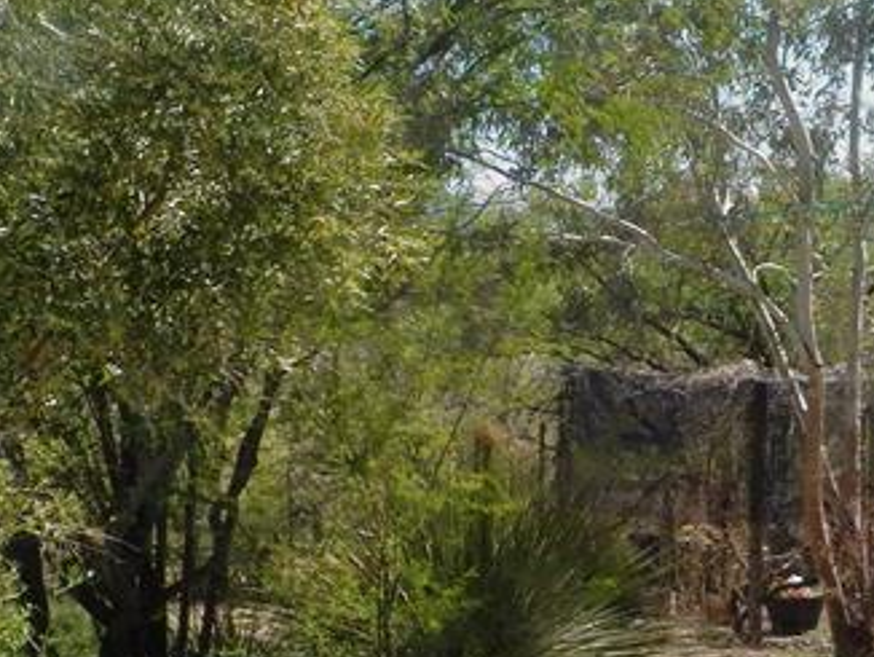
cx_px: 756
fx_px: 2400
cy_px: 563
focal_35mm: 95
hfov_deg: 20.3
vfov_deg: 15.4
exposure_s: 1/1250
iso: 125
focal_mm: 5.5
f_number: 7.1
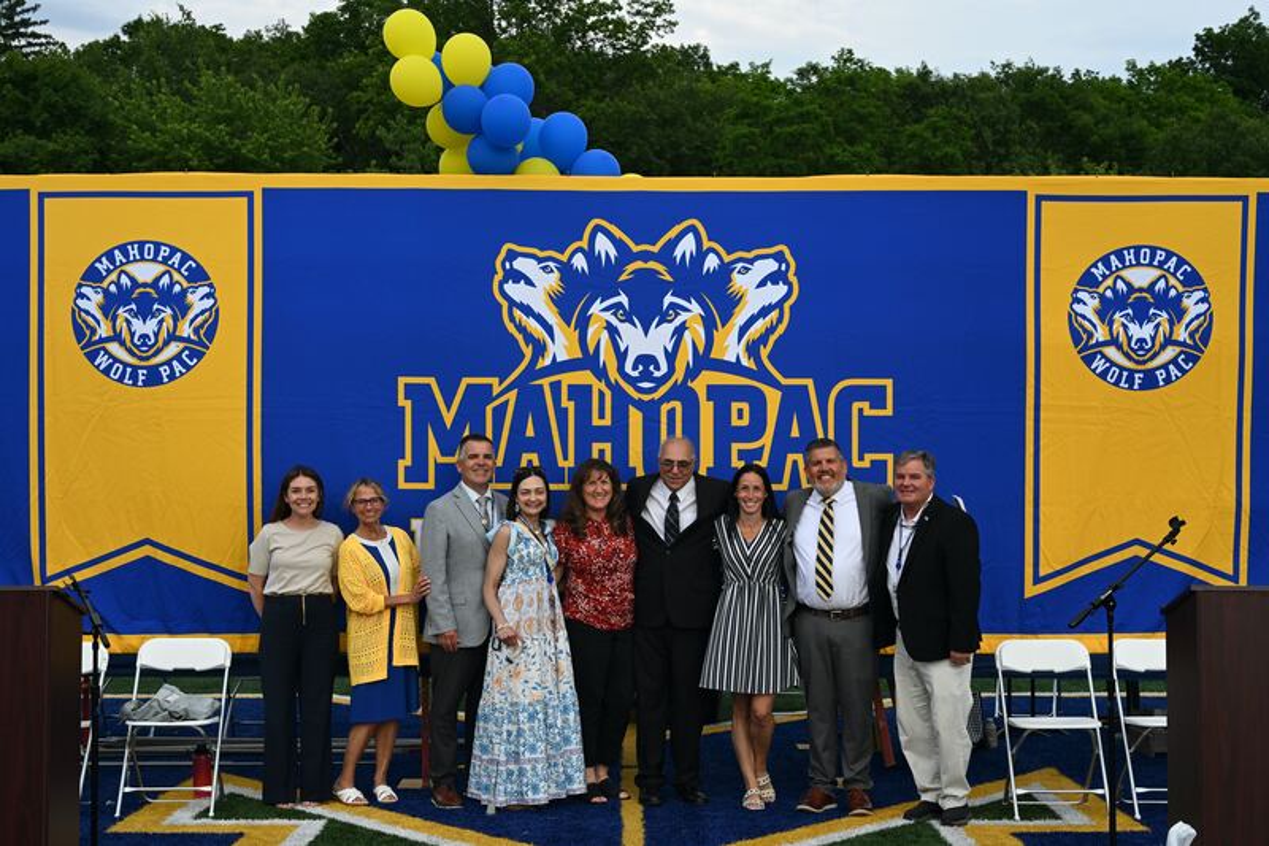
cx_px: 634
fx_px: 1762
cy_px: 423
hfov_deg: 39.6
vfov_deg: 27.0
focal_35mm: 50
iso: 450
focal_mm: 50
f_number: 8
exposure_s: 1/500
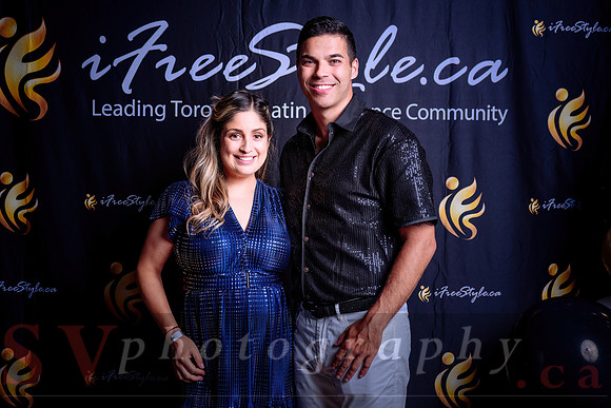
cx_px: 306
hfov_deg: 44.5
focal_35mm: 44
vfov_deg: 30.5
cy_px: 204
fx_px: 747
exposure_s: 1/160
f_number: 4.5
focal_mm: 44
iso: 125
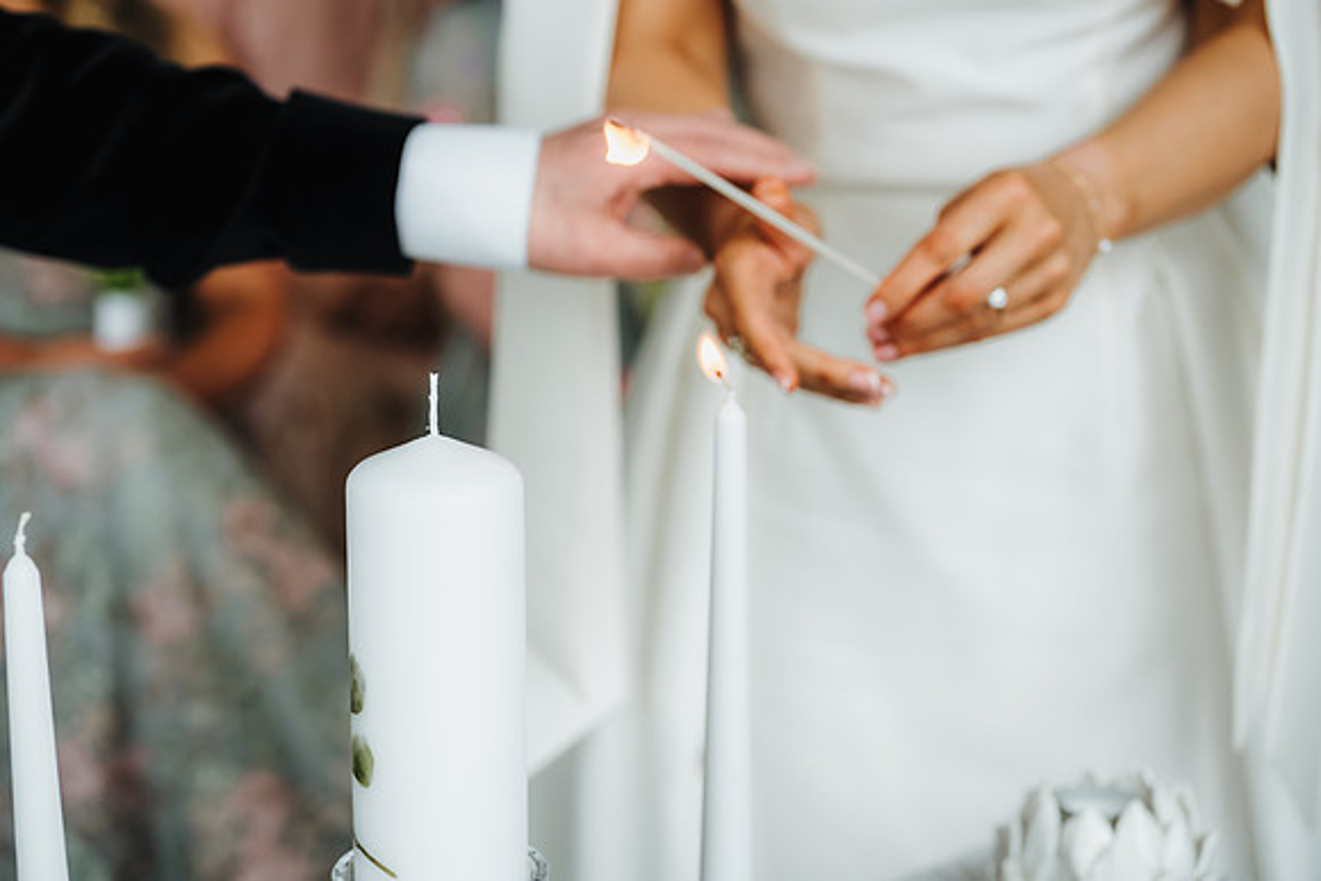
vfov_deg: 16.1
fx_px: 3120
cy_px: 440
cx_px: 660
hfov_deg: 23.9
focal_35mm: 85
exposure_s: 1/200
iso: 640
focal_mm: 85
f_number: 4.5
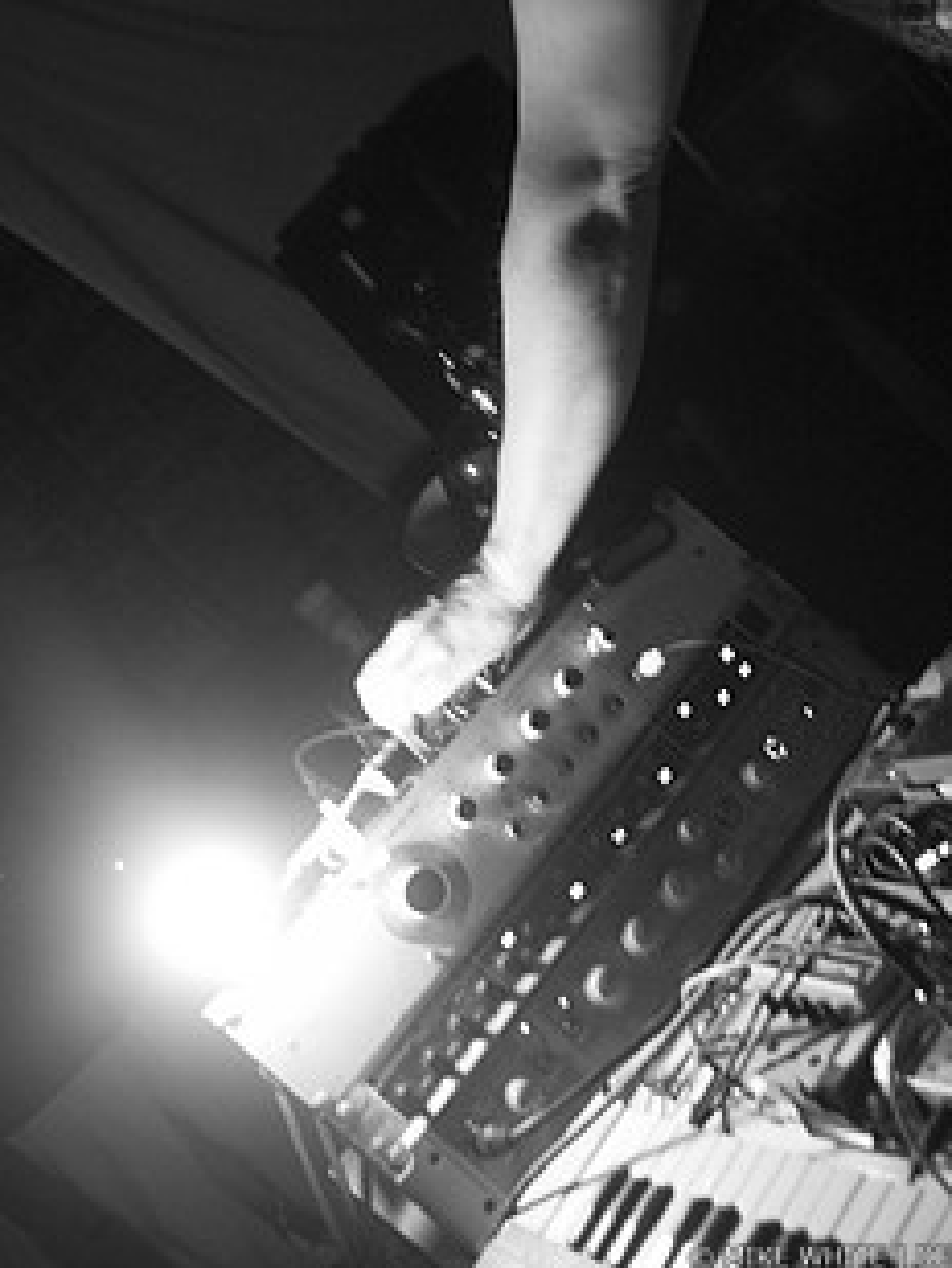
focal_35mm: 42
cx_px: 605
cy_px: 353
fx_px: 1539
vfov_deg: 43.6
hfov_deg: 34.2
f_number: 3.2
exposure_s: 1/20
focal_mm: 20
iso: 800
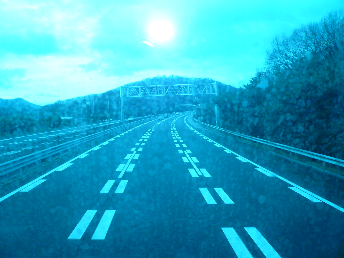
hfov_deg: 63.4
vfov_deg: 49.7
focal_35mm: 28
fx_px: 278
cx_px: 172
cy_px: 129
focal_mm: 4.6
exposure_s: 1/320
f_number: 2.8
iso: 100
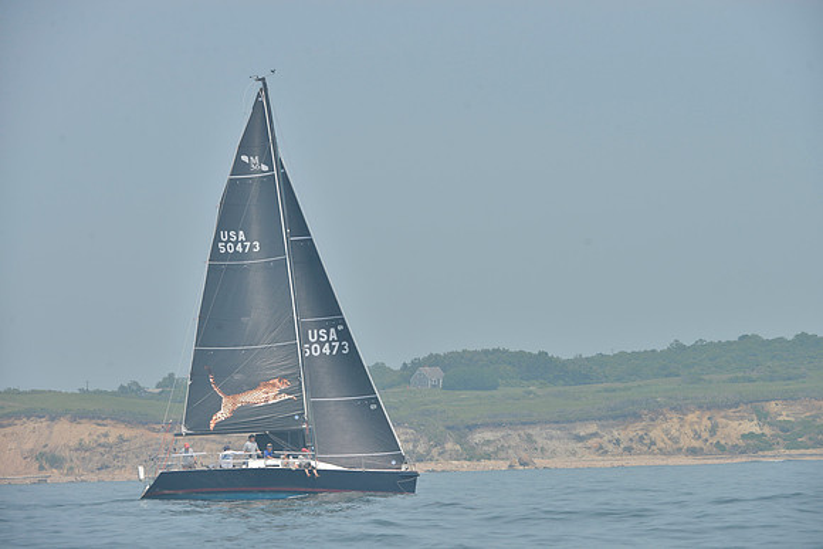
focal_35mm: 200
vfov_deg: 6.9
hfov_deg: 10.3
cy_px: 274
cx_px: 412
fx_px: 4573
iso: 280
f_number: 8
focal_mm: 200
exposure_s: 1/1000
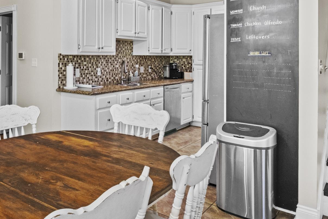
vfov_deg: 41.7
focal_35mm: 31
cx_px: 83
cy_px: 69
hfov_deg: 57.3
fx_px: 282
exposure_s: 1/2
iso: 400
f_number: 8
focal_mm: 10
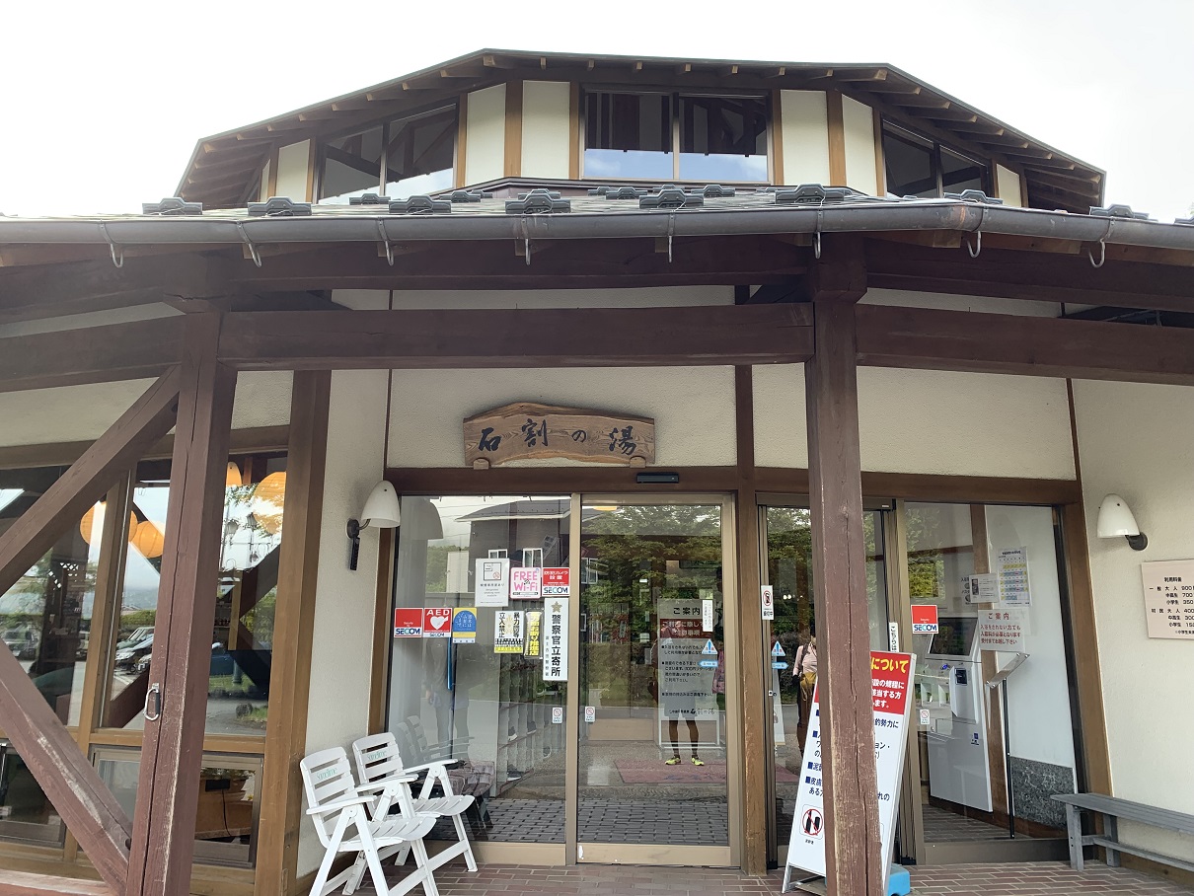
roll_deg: +0.2
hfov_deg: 67.3
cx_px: 597
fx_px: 897
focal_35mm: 26
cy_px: 448
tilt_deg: +12.5
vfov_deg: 53.1
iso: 25
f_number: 1.8
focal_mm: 4.25
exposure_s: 1/154
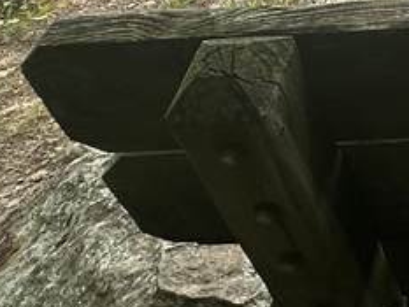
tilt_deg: -22.9
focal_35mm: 77
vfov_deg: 15.5
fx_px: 910
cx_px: 706
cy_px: -300
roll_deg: +1.2
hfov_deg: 19.7
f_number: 2.2
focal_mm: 2.22
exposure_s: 1/769
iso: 40
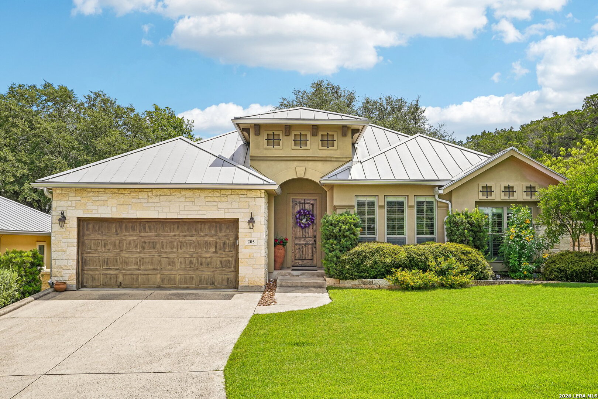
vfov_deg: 40.5
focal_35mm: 32
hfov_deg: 58.0
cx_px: 299
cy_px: 200
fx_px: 540
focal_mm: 32.5
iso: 100
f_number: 8
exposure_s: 1/400
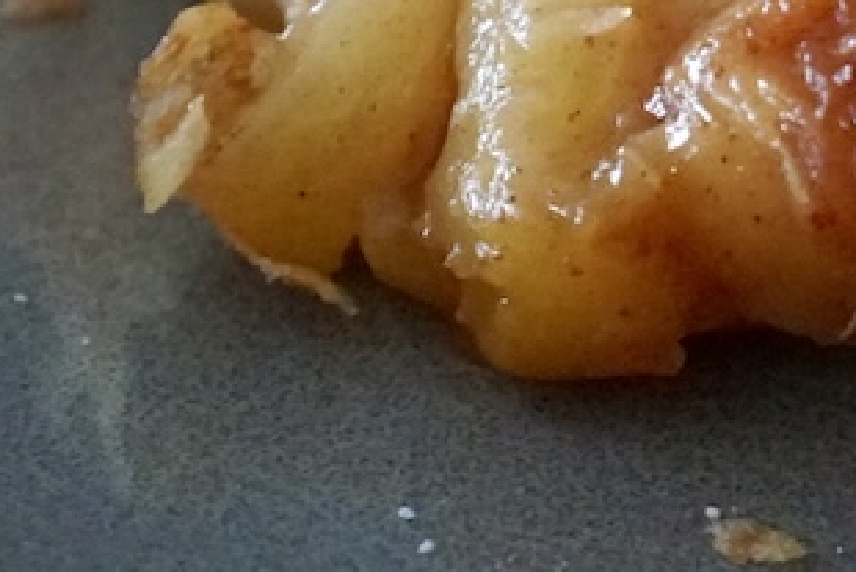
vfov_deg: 1.9
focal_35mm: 706
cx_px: 1198
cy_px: -361
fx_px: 16794
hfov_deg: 2.9
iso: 6400
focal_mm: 114
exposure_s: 1/80
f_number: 5.6
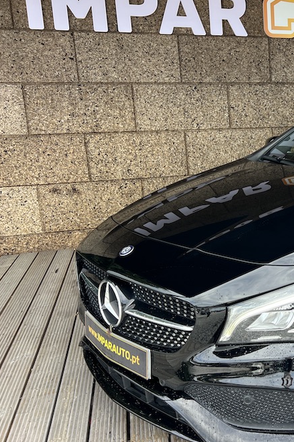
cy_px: 214
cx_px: 315
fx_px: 502
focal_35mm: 41
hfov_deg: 29.7
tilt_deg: -12.9
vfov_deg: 47.4
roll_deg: +1.5
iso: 50
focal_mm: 5.7
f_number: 1.5
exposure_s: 1/365
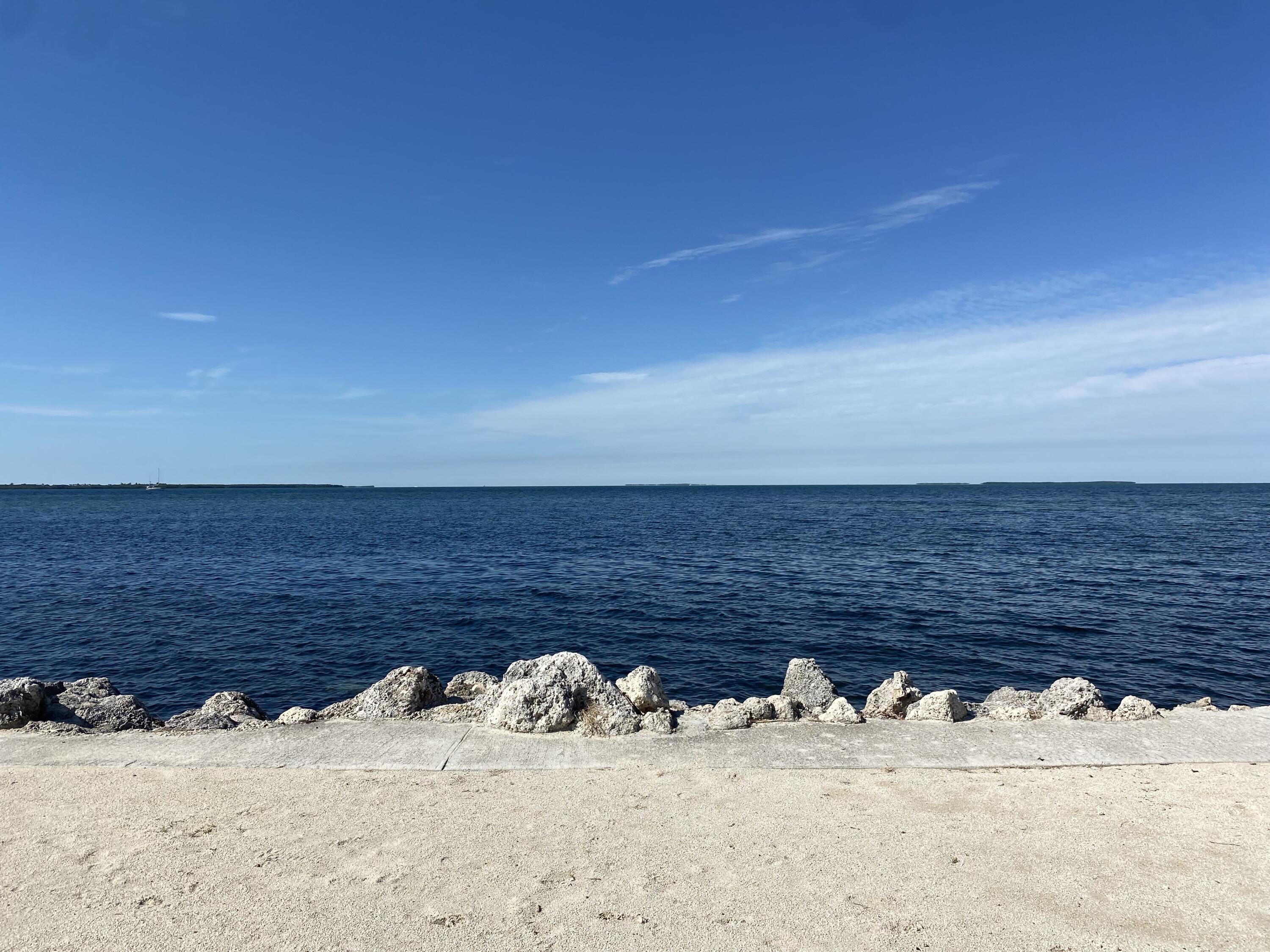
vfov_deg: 53.1
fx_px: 954
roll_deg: -0.1
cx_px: 635
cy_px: 476
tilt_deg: +1.2
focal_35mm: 26
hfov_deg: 67.3
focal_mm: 4.25
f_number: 1.8
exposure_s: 1/5495
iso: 32
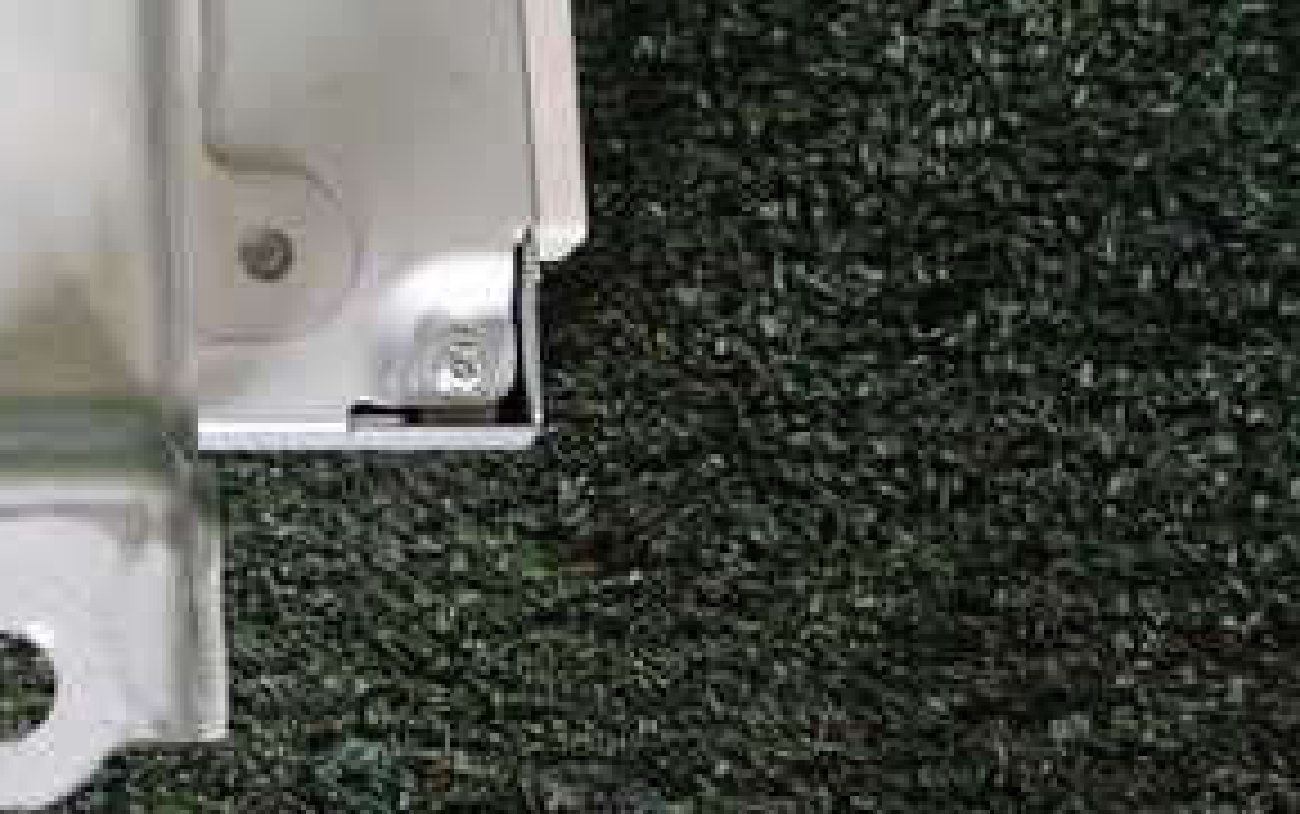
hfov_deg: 29.1
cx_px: 0
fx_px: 2340
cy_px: -67
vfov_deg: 19.0
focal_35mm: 66
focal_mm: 5.4
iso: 320
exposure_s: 1/30
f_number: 2.3
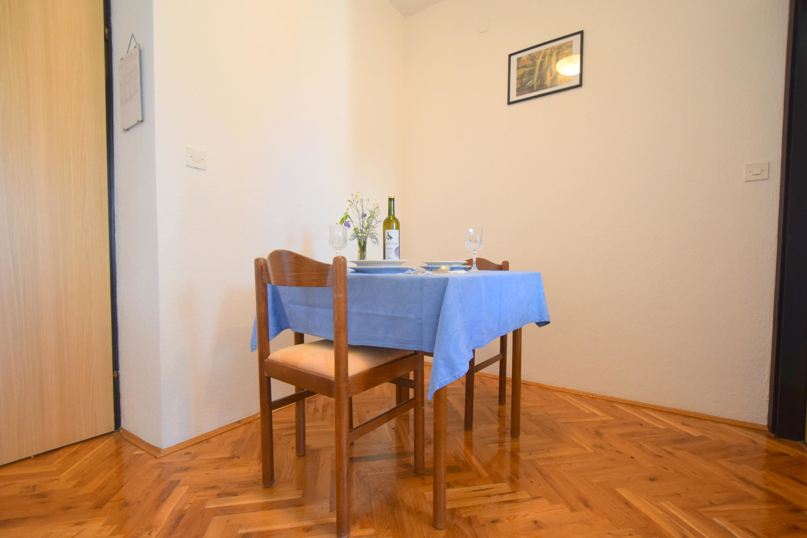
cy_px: 269
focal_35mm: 15
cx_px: 404
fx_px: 336
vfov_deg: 77.3
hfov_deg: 100.4
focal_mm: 10
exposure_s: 1/60
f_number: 3.5
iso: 900
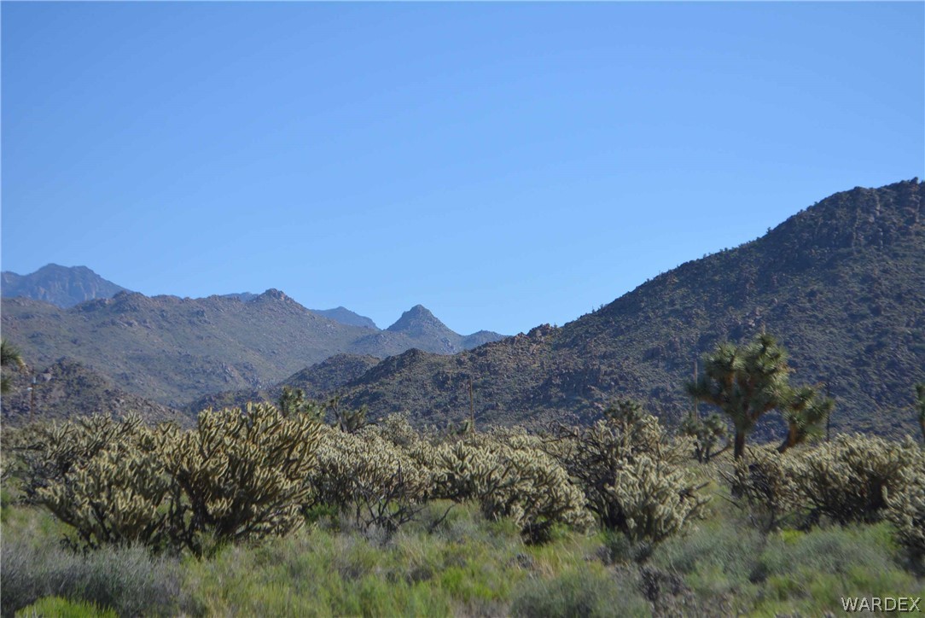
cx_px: 462
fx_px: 2121
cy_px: 309
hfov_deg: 24.6
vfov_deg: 16.6
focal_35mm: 82
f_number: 7.1
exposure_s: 1/1600
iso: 400
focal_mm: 55
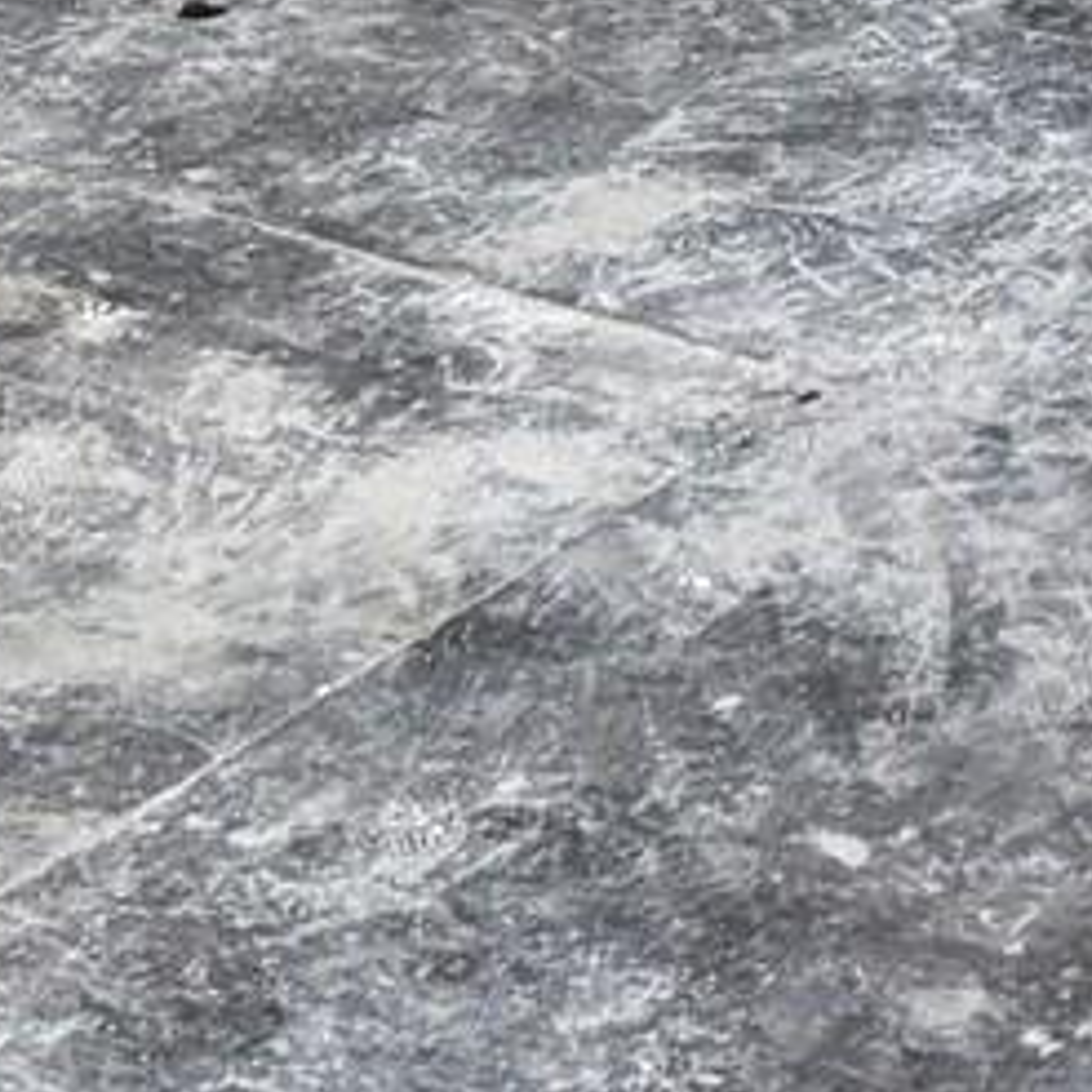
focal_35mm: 191
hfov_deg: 9.0
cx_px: 1354
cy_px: -1420
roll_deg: +0.4
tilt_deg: -10.1
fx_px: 6817
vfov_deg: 8.5
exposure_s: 1/99
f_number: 1.6
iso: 125
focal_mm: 5.96
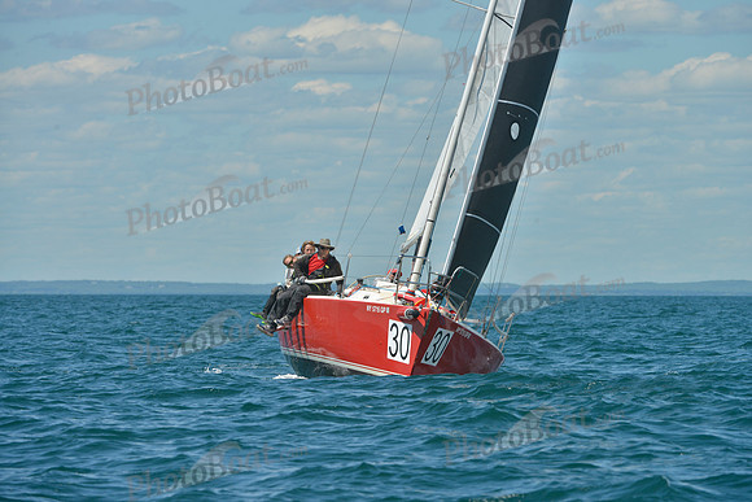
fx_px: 5014
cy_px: 251
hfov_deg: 8.6
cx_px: 376
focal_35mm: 240
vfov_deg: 5.7
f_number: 10
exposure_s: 1/800
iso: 280
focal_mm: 240
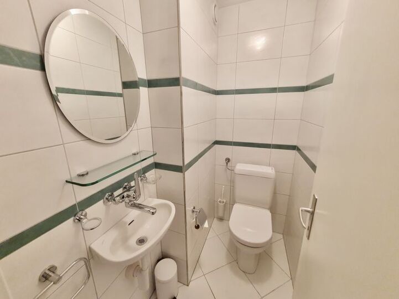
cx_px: 200
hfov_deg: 106.2
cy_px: 150
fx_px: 150
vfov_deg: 89.9
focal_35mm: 13
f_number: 2.2
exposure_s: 1/50
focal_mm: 1.8
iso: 400
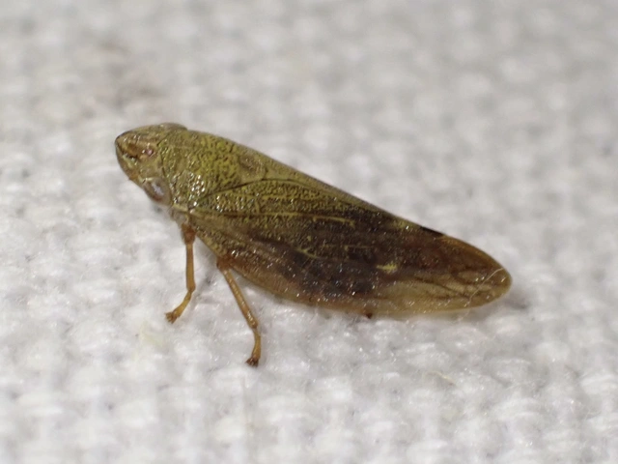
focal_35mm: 100
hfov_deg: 19.6
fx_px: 1785
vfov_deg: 14.8
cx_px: 309
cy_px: 232
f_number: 4.9
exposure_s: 1/100
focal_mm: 18
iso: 500
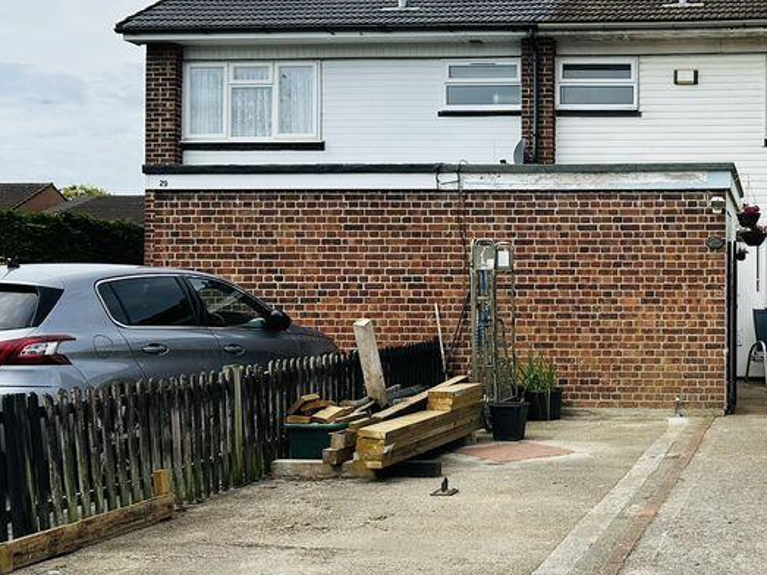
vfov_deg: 30.9
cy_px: 290
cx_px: 701
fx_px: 1041
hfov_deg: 37.6
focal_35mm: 47
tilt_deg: +1.1
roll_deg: +0.1
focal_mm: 6.86
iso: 80
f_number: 1.78
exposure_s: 1/5263
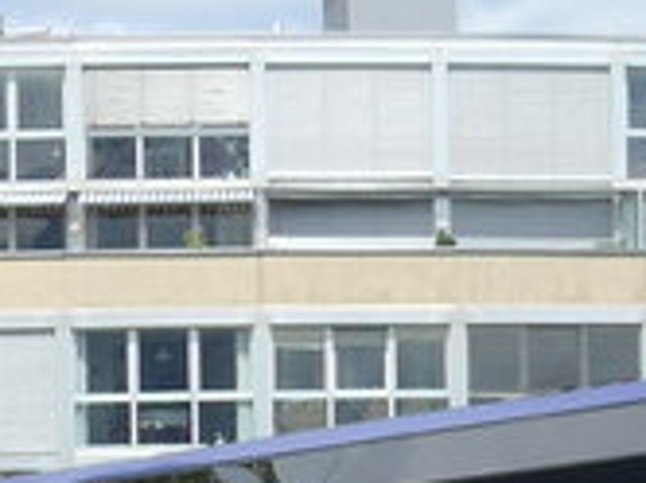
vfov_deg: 4.4
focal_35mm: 333
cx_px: 1136
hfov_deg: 5.9
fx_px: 6205
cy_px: 580
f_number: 3
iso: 80
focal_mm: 9.5
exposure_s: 1/1600
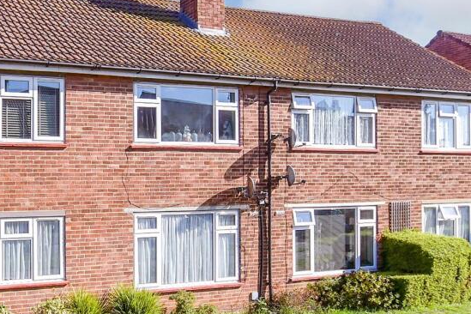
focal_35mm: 28
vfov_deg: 46.2
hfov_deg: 60.7
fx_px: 366
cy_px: 187
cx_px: 101
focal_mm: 10
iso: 160
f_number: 8
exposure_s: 1/250
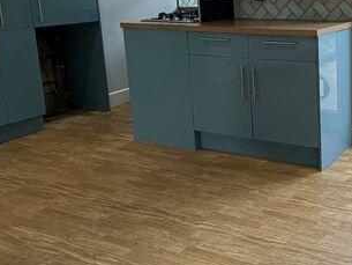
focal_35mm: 47
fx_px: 478
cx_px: 342
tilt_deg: -10.8
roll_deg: +0.7
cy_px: 68
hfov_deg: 36.8
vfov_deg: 30.4
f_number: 2.2
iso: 100
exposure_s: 1/100
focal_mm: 2.22
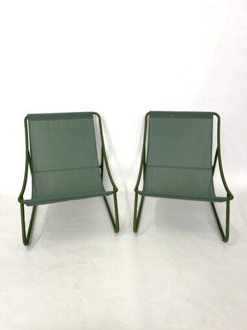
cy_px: 165
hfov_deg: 53.0
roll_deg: +1.2
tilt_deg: -21.9
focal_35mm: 26
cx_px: 124
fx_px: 247
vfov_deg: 67.3
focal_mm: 5.1
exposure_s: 1/100
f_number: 1.6
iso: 50
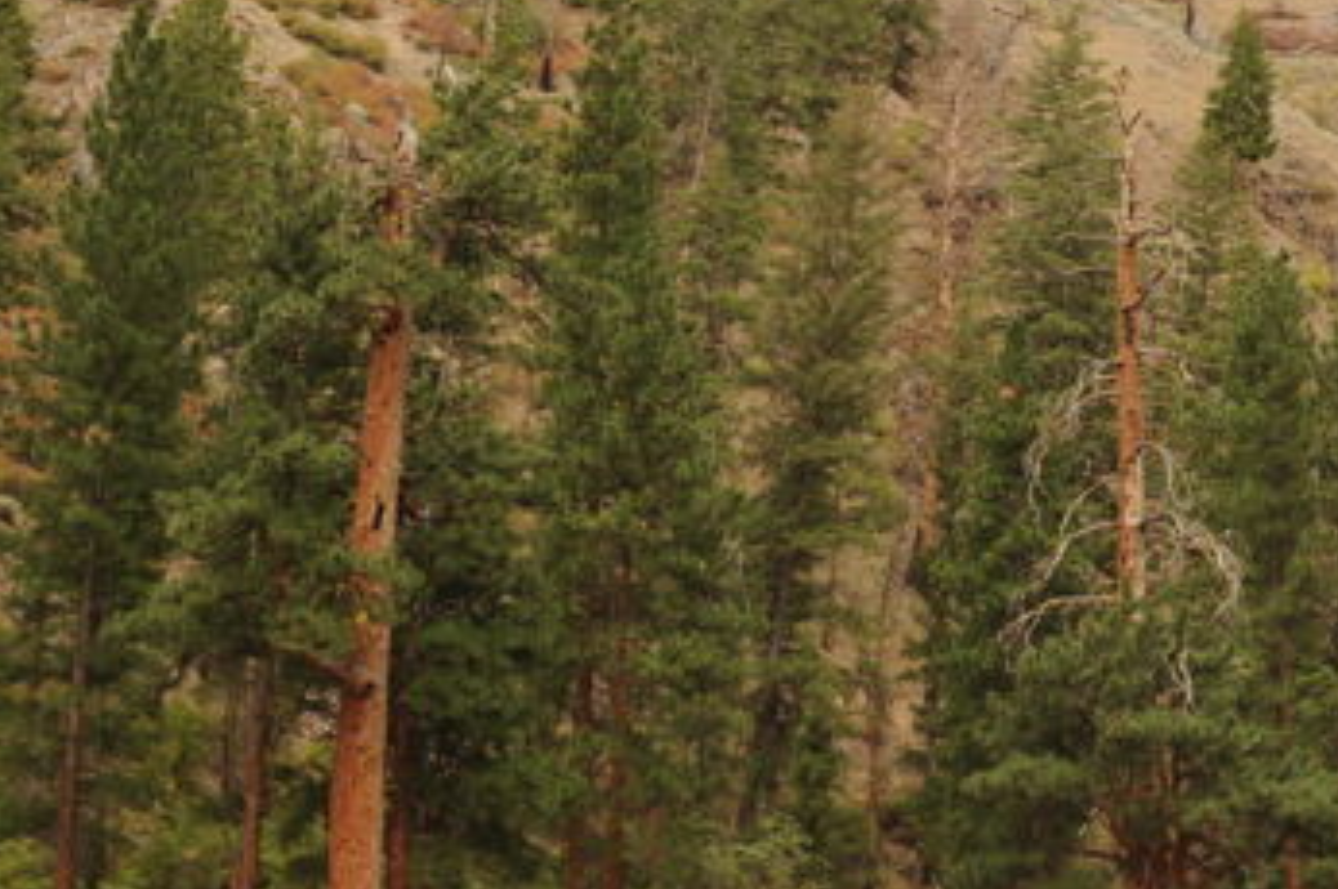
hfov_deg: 24.6
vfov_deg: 16.8
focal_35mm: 81
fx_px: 3008
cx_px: 1110
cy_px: 352
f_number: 8
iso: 320
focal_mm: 35
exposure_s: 1/125
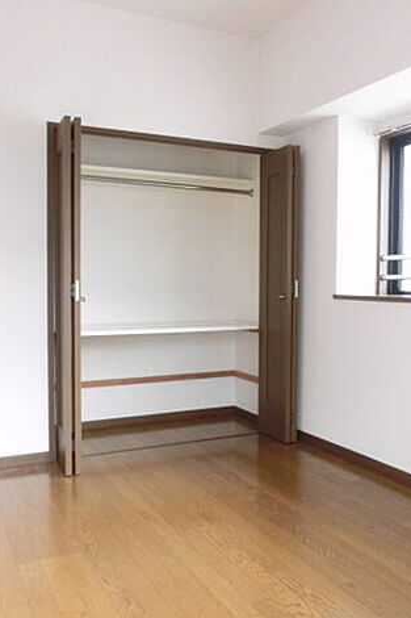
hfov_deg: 38.8
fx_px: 583
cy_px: 314
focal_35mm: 34
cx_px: 227
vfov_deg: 55.8
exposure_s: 1/125
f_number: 3
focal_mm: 4.24
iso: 320
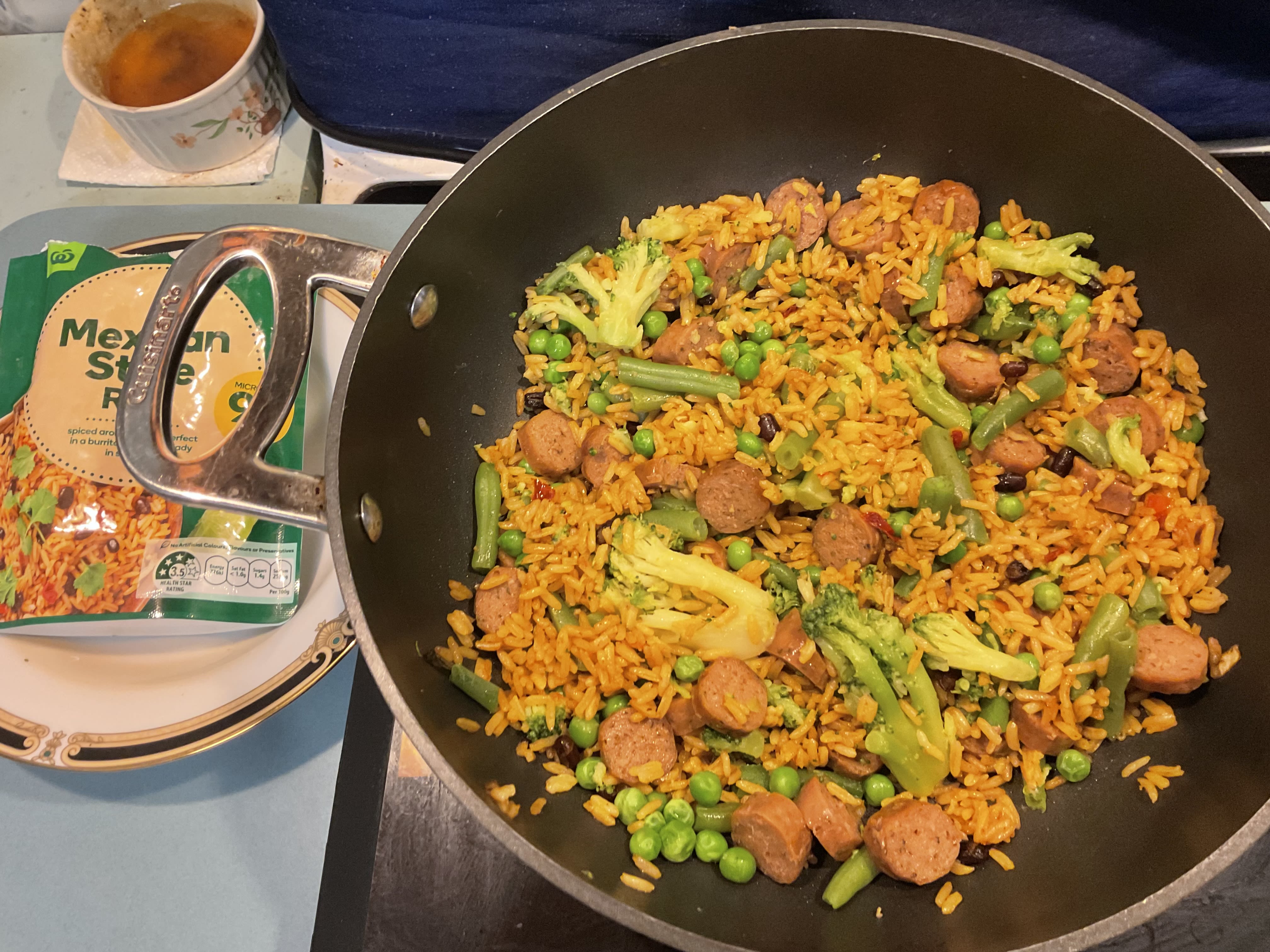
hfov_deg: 61.7
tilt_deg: -66.8
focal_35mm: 29
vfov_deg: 48.2
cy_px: 476
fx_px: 1064
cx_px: 635
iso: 250
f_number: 1.8
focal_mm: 3
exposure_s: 1/30
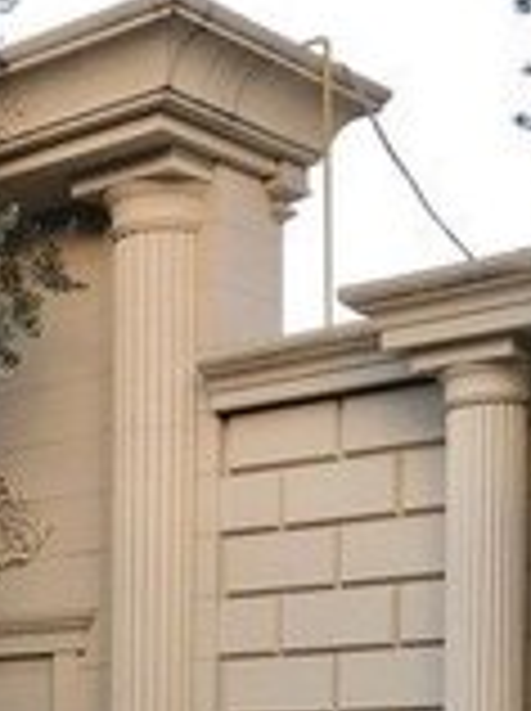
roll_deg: +0.0
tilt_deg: -3.0
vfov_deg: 20.4
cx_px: 0
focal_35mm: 88
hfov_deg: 16.4
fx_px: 1805
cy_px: 914
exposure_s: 1/100
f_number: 1.8
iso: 32
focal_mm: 4
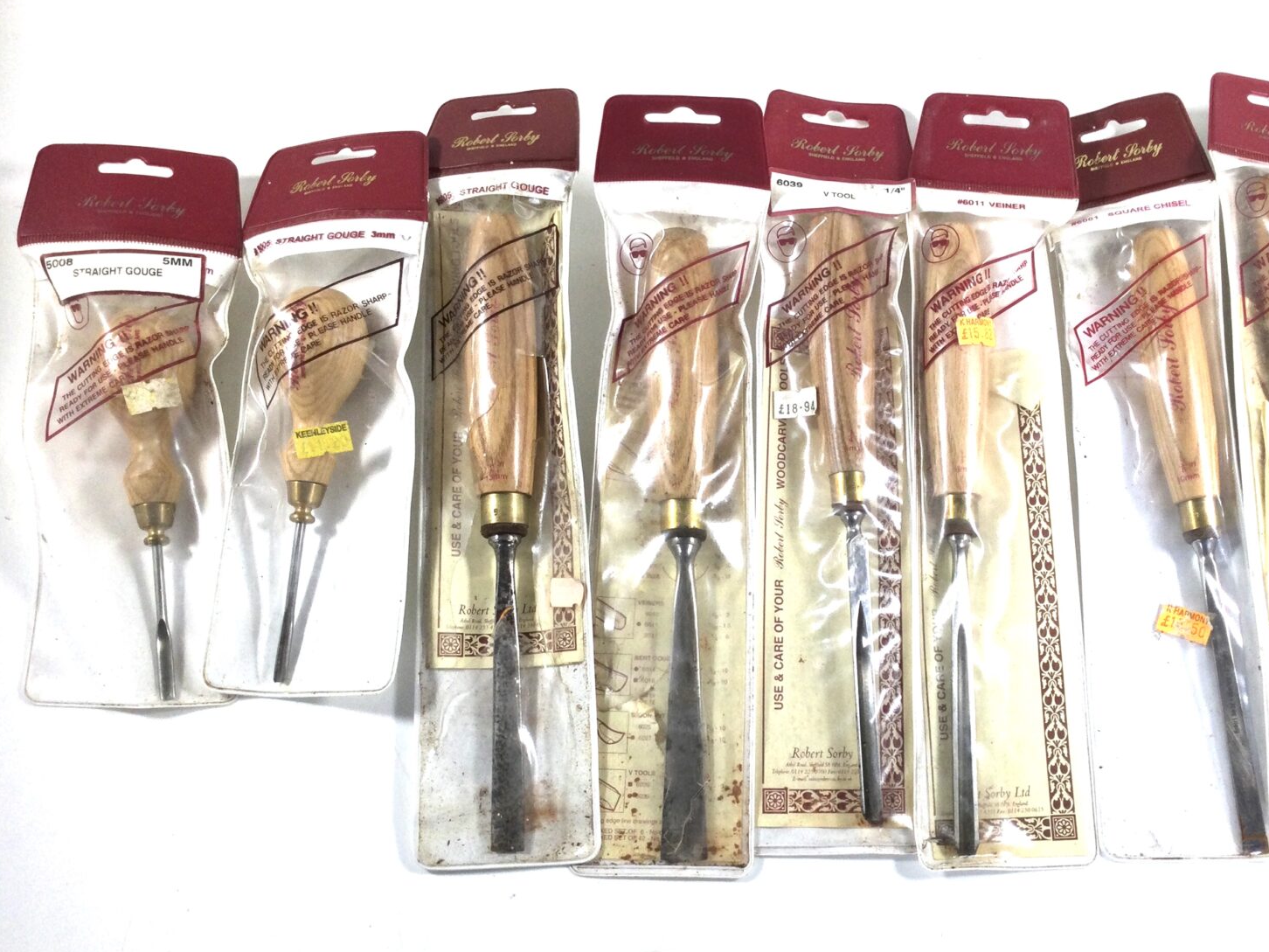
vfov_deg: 35.1
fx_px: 1503
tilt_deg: -76.9
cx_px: 794
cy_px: 550
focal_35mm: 41
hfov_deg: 45.4
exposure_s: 1/100
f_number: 2.4
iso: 32
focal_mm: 3.3
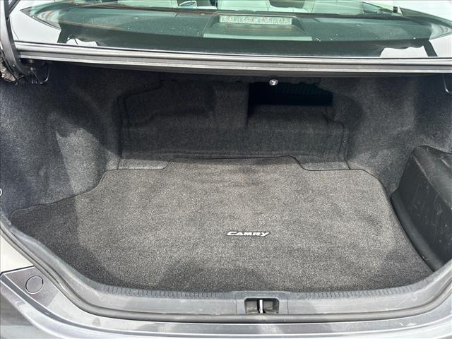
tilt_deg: -38.6
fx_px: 339
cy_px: 170
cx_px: 226
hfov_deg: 67.3
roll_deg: -3.2
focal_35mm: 26
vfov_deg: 53.1
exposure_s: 1/260
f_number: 1.5
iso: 40
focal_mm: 5.7
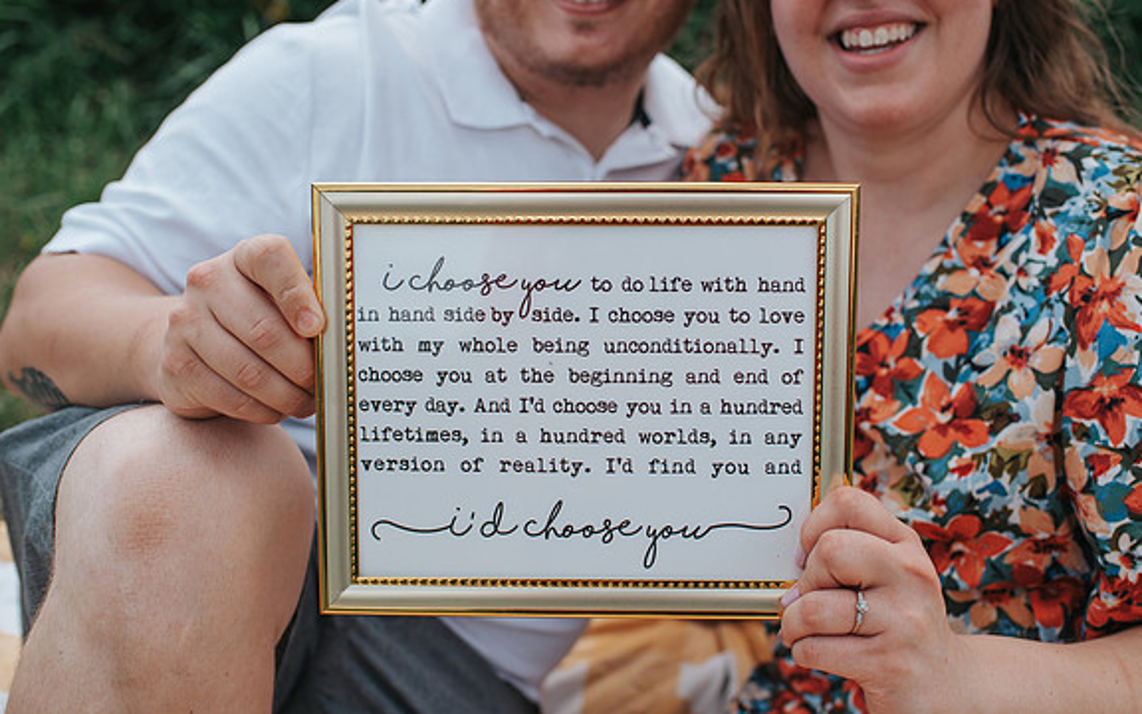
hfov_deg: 51.5
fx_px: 1183
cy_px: 332
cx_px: 605
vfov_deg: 33.6
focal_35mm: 38
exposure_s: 1/1000
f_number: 3.2
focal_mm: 35
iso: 100
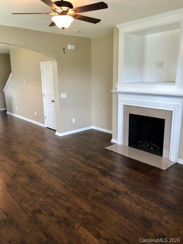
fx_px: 197
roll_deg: +1.5
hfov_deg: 49.7
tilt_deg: -13.2
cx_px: 92
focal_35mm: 28
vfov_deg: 63.4
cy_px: 122
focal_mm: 3.99
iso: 40
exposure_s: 1/24
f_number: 1.8
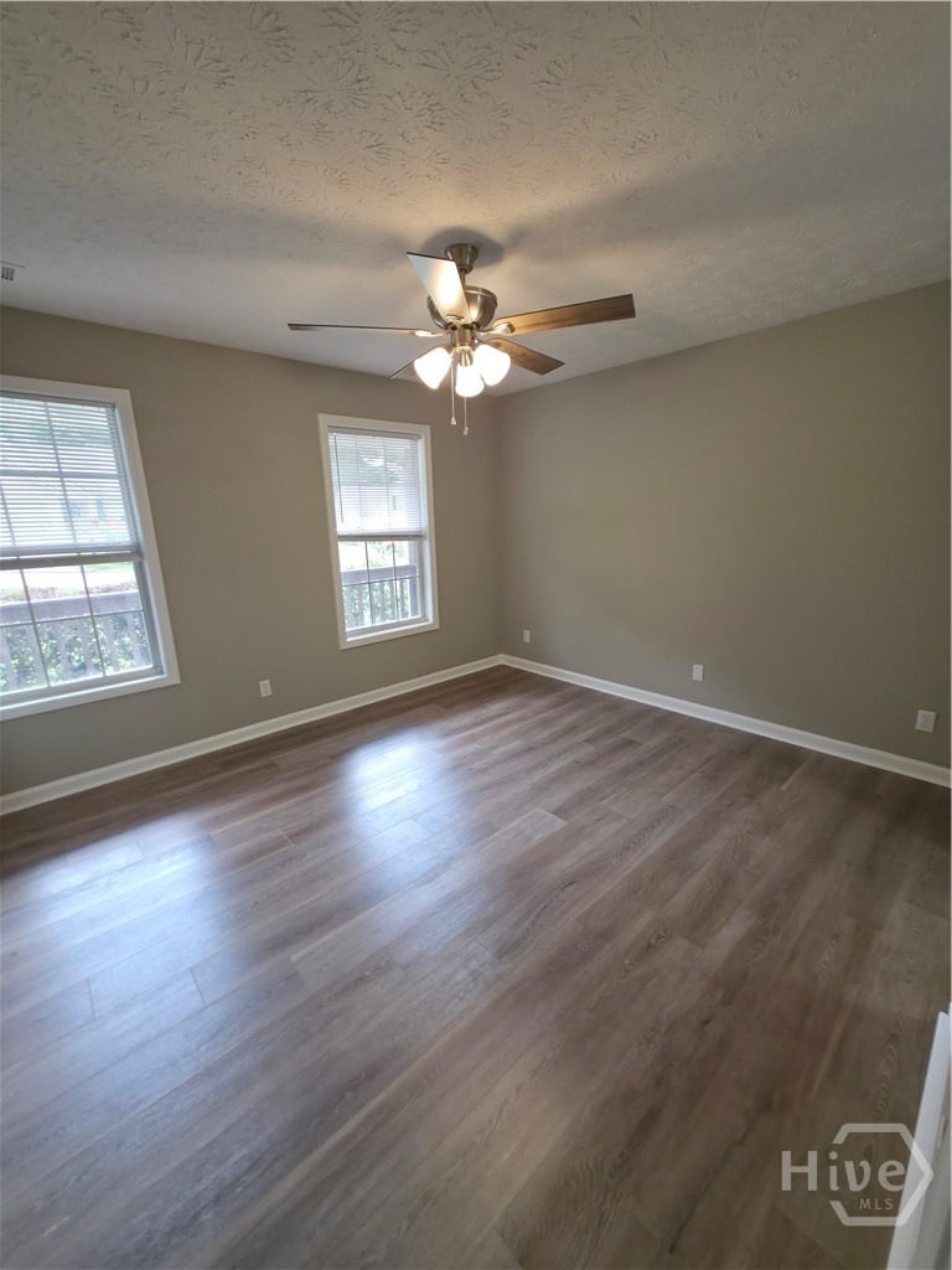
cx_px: 476
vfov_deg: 106.2
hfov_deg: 89.9
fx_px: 477
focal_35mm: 13
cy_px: 635
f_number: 1.9
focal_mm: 2.2
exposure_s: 1/60
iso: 100
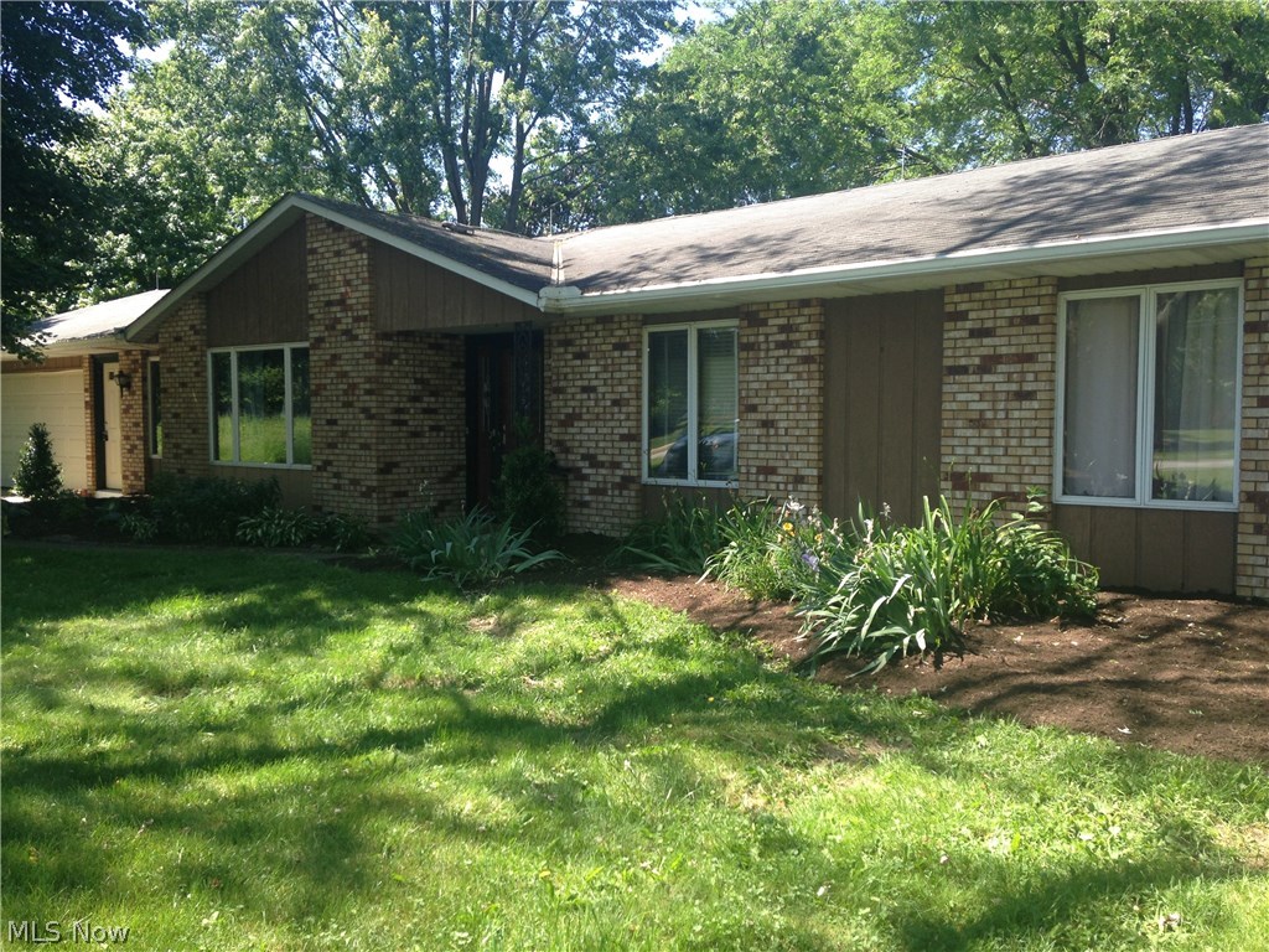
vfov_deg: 42.9
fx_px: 1210
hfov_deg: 55.4
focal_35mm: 33
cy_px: 476
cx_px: 634
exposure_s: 1/264
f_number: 2.4
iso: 50
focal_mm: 4.12
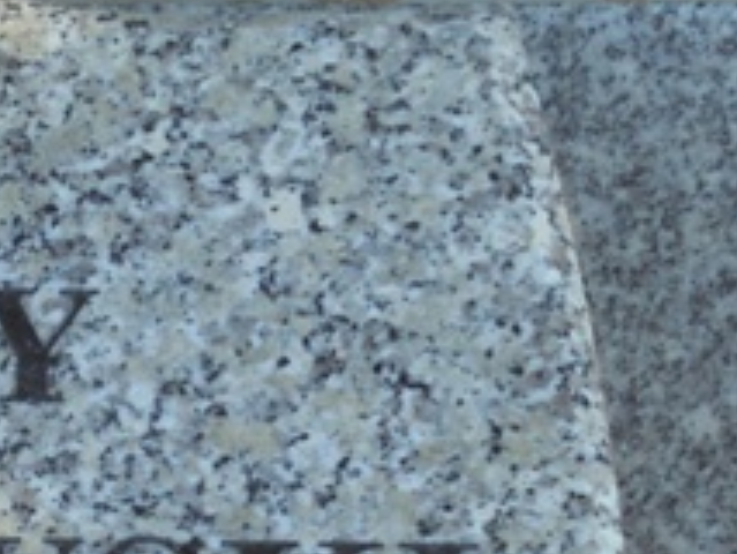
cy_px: 772
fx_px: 3579
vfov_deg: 8.7
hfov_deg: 11.4
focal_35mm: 168
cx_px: -246
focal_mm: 10.1
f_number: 5.2
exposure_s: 1/100
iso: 100
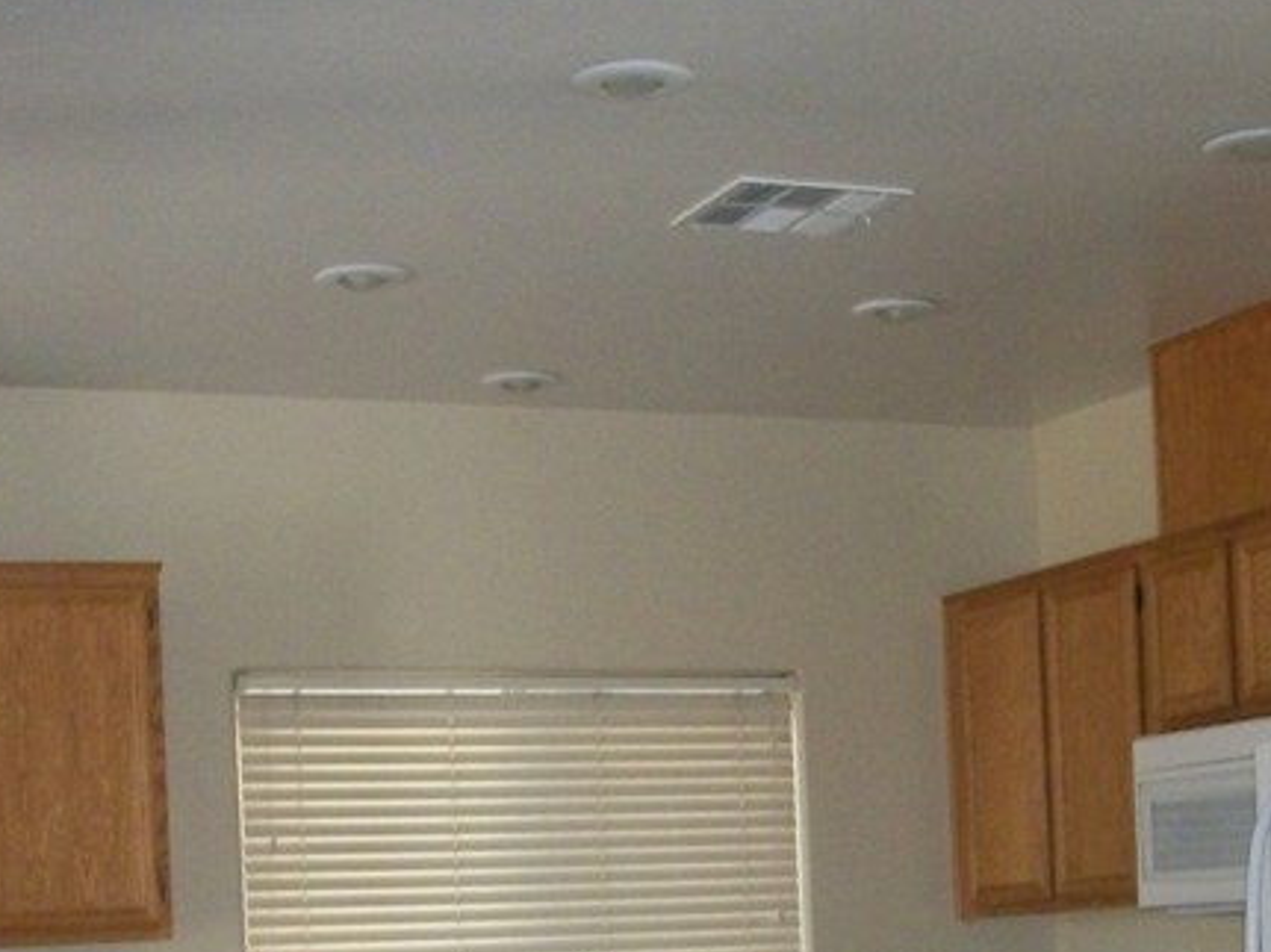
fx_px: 2790
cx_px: 616
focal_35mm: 76
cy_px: 1091
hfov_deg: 25.7
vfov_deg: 18.5
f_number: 2.9
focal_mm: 5.7
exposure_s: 1/60
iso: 250
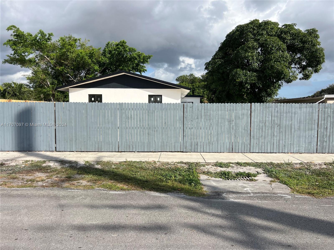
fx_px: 251
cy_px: 125
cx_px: 167
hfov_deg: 67.3
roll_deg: +0.6
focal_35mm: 26
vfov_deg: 53.1
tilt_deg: -3.3
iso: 50
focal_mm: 5.7
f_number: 1.5
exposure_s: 1/5076
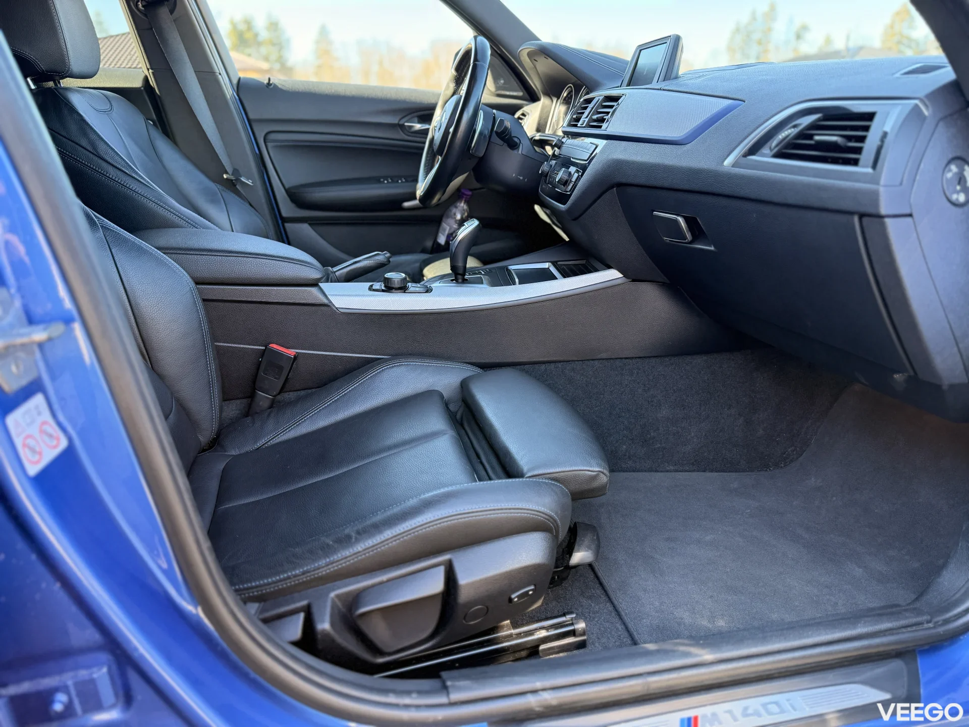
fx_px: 672
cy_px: 364
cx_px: 484
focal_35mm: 24
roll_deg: +0.0
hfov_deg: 71.6
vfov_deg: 56.8
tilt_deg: -19.4
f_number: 1.78
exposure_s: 1/124
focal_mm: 6.76
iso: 200
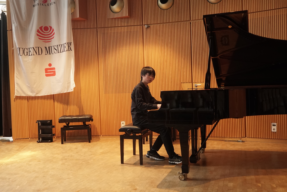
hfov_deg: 55.8
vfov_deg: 38.9
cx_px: 144
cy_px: 96
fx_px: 271
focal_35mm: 34
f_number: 5.6
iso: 5000
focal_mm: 34
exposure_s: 1/60
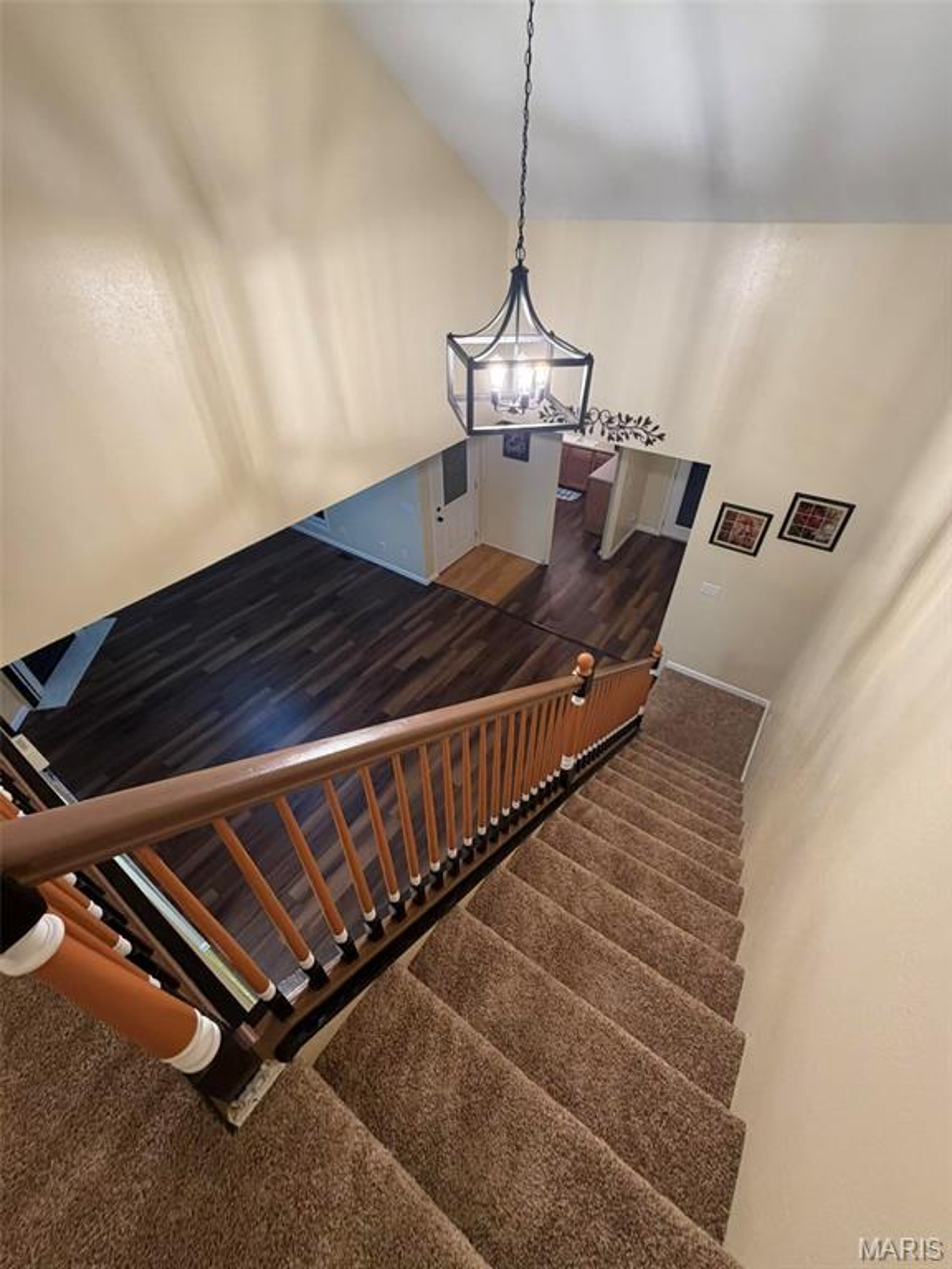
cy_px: 634
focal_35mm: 14
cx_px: 476
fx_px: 513
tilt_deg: -40.6
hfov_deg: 85.7
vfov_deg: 102.1
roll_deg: +1.0
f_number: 2.2
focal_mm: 2.22
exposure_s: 1/60
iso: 250
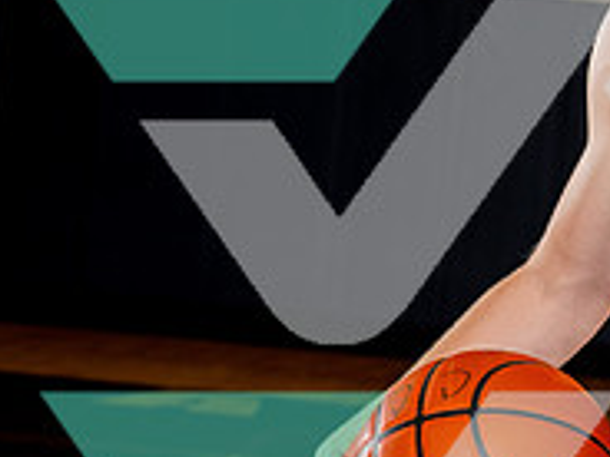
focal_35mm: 173
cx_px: 895
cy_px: 167
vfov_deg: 8.6
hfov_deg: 11.0
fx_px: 3049
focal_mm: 57
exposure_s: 1/250
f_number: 5.6
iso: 400
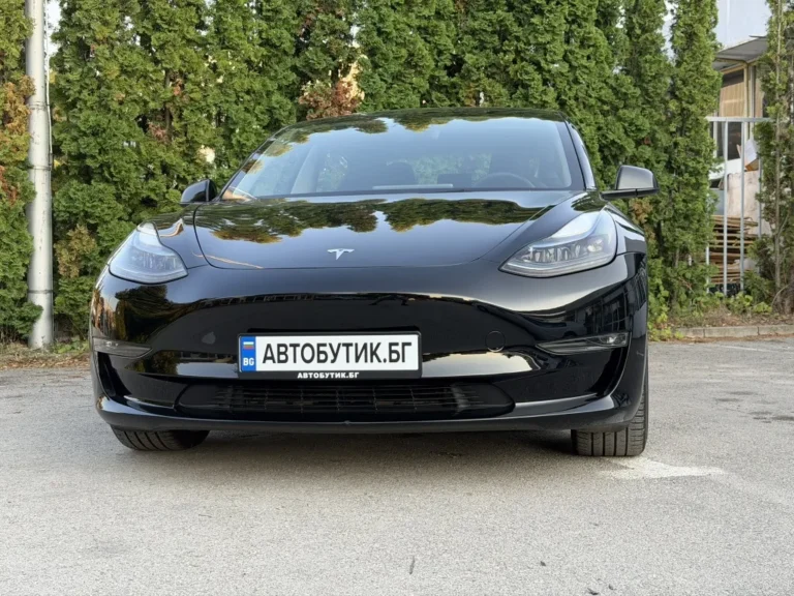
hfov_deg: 39.7
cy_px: 298
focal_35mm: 48
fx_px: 1101
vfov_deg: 30.3
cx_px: 397
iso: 50
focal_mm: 6.76
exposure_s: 1/181
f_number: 1.78
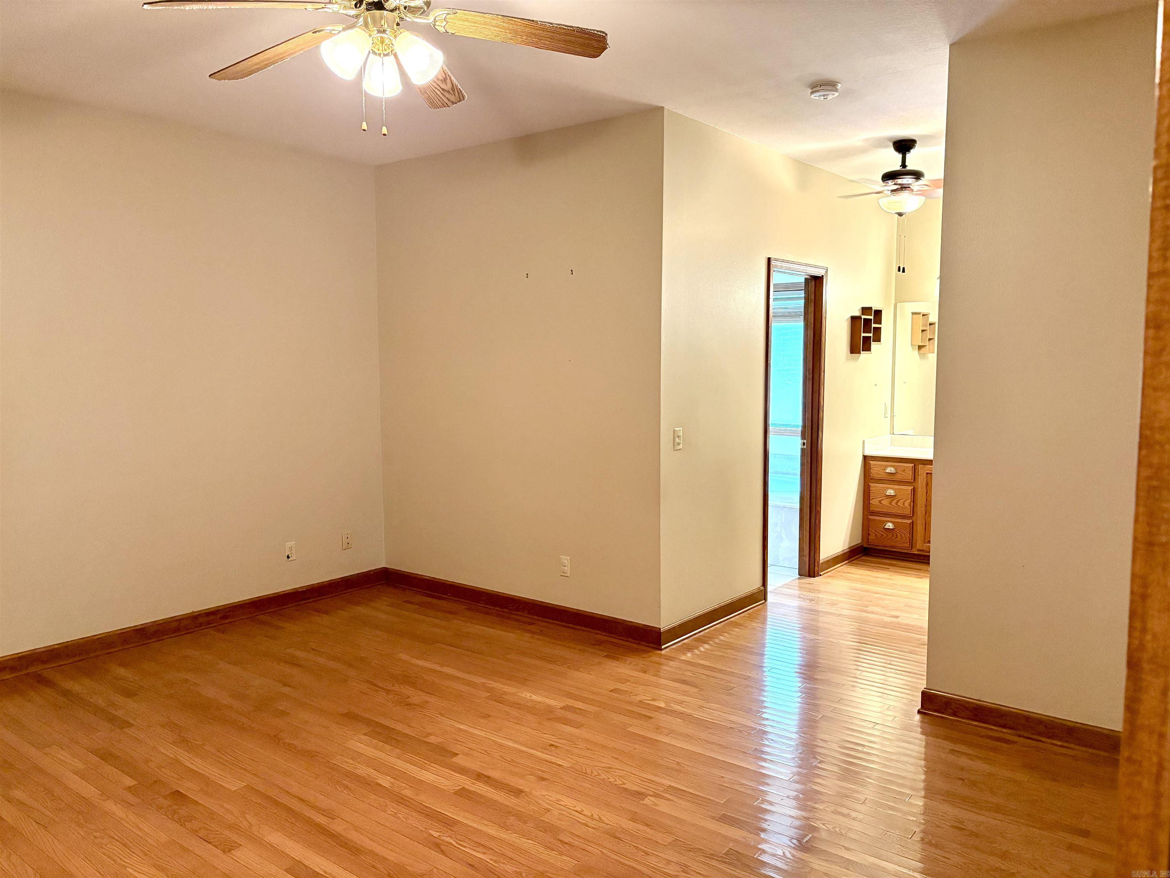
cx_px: 585
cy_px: 439
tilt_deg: -4.9
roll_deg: +0.1
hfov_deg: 67.3
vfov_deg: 53.1
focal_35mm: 26
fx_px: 879
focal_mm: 5.96
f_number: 1.6
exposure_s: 1/40
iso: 400
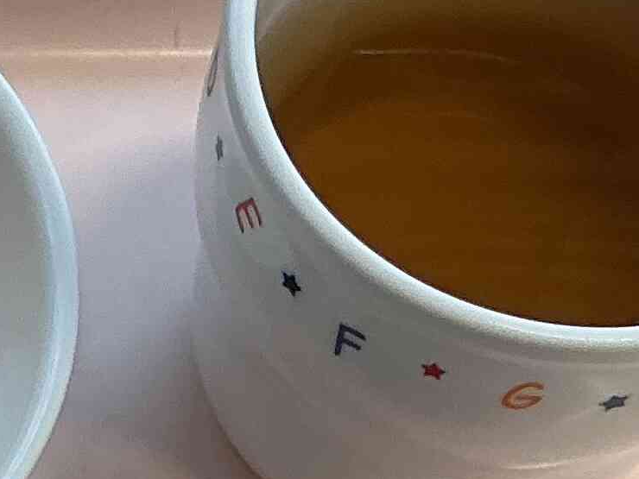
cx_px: -459
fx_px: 2917
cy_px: 1105
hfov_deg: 11.7
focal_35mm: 158
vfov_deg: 8.6
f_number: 1.8
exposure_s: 1/60
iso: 40
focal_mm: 3
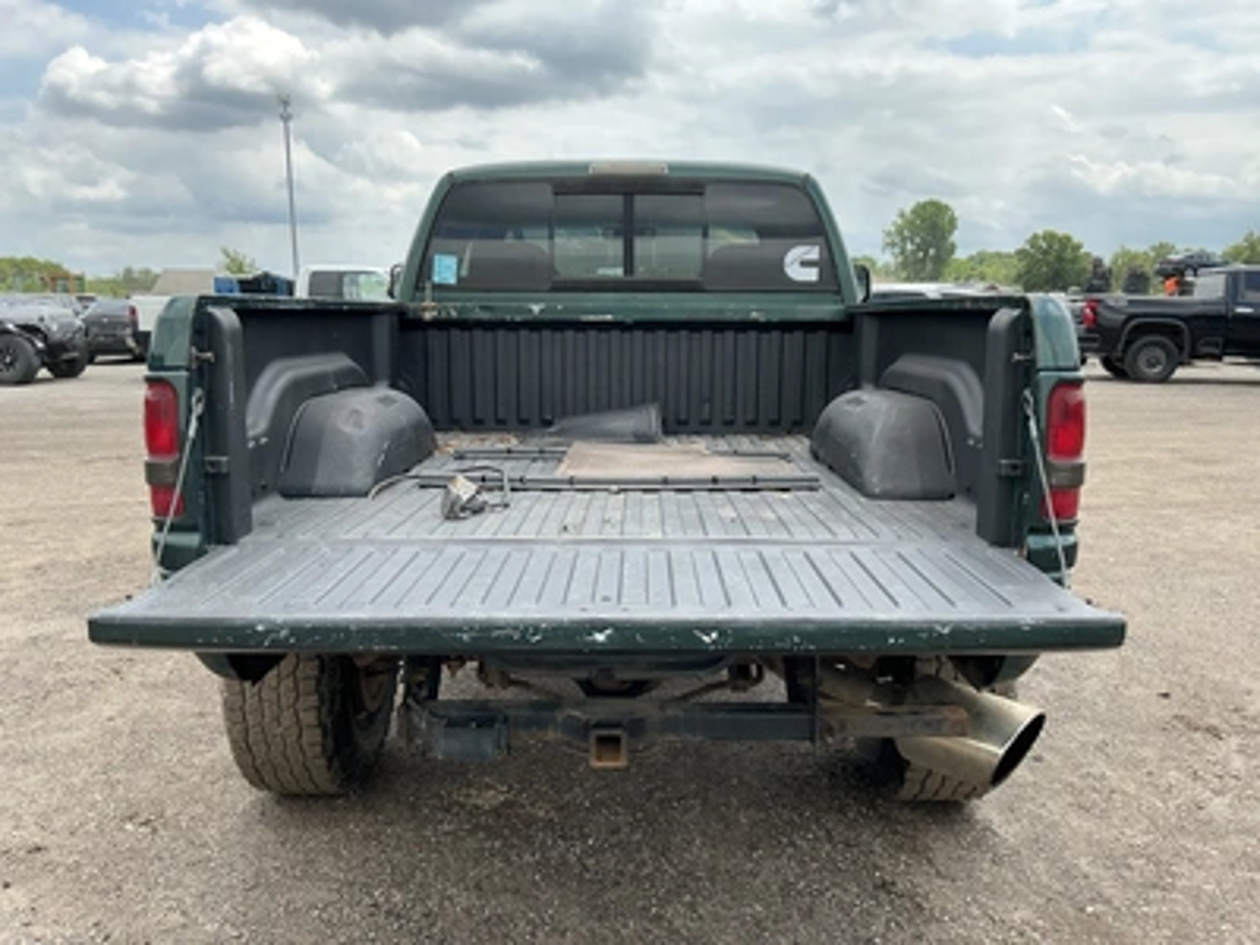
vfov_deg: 49.7
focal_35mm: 28
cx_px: 630
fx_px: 1019
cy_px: 472
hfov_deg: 63.4
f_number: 1.8
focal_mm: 3
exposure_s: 1/898
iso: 25
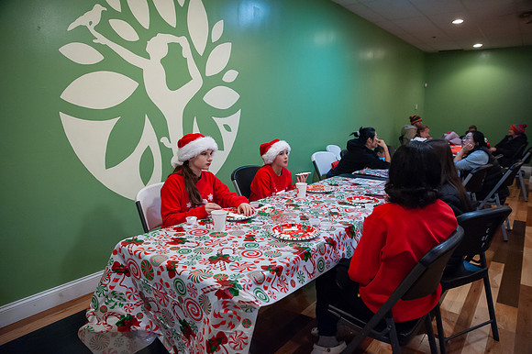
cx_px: 266
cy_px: 177
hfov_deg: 73.8
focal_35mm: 24
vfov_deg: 53.1
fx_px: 354
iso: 3200
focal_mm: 24
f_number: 2.8
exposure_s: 1/160
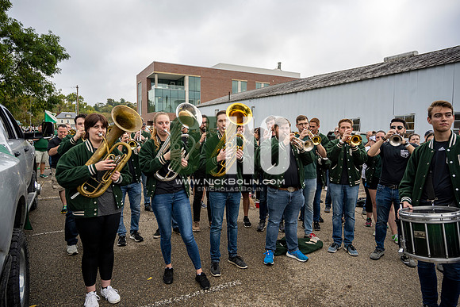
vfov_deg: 53.2
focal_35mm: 24
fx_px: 307
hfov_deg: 73.7
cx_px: 230
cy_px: 154
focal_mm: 24
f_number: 4
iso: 400
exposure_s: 1/800
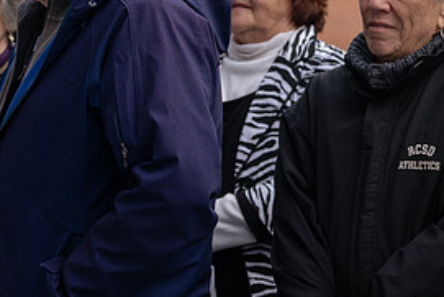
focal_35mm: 197
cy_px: 66
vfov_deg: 7.0
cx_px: 396
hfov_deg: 10.4
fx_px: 2431
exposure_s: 1/320
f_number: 3.5
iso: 160
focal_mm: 92
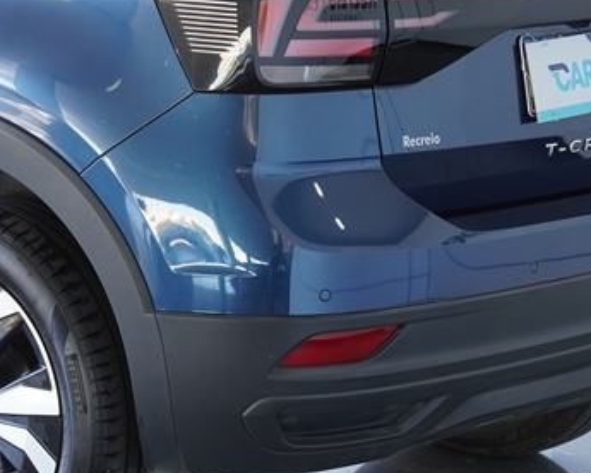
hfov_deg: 11.2
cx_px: 192
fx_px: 2998
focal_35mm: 171
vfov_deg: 9.0
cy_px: 107
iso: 320
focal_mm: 41
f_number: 4
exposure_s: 1/80
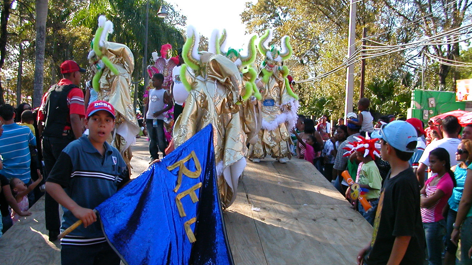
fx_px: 513
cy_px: 156
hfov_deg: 49.4
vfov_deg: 29.0
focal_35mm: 41
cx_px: 233
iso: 100
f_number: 2.7
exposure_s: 1/364
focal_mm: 5.6
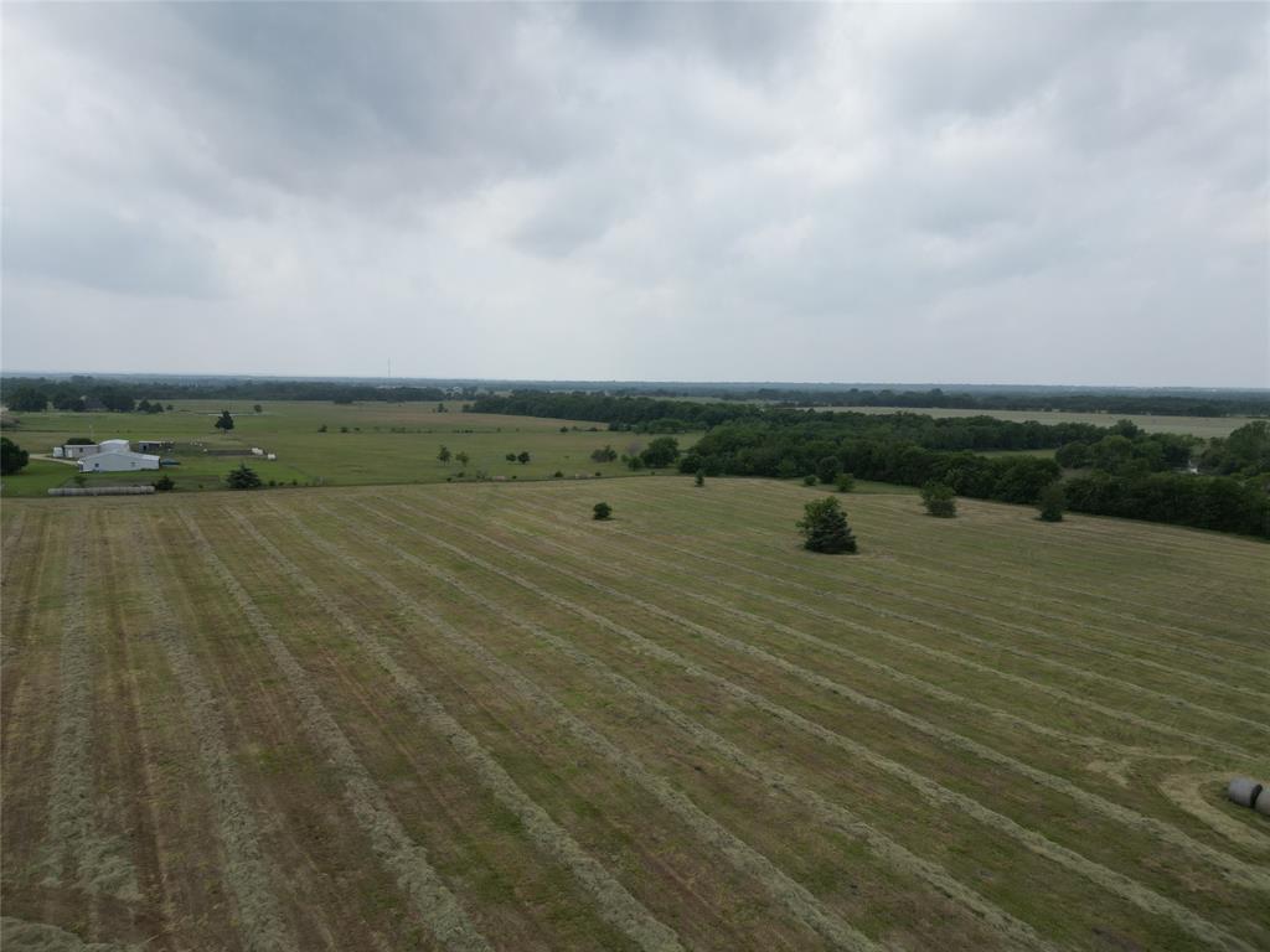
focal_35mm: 24
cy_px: 476
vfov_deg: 56.8
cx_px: 635
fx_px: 881
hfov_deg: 71.6
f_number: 1.7
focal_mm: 6.72
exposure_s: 1/3000
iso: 120
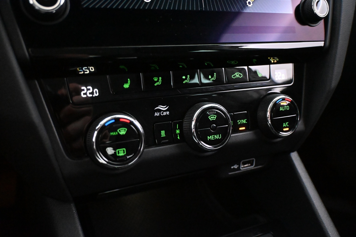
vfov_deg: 41.7
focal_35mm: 32
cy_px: 118
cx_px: 178
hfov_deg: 59.5
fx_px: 311
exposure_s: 1/50
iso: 12800
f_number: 4
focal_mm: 21
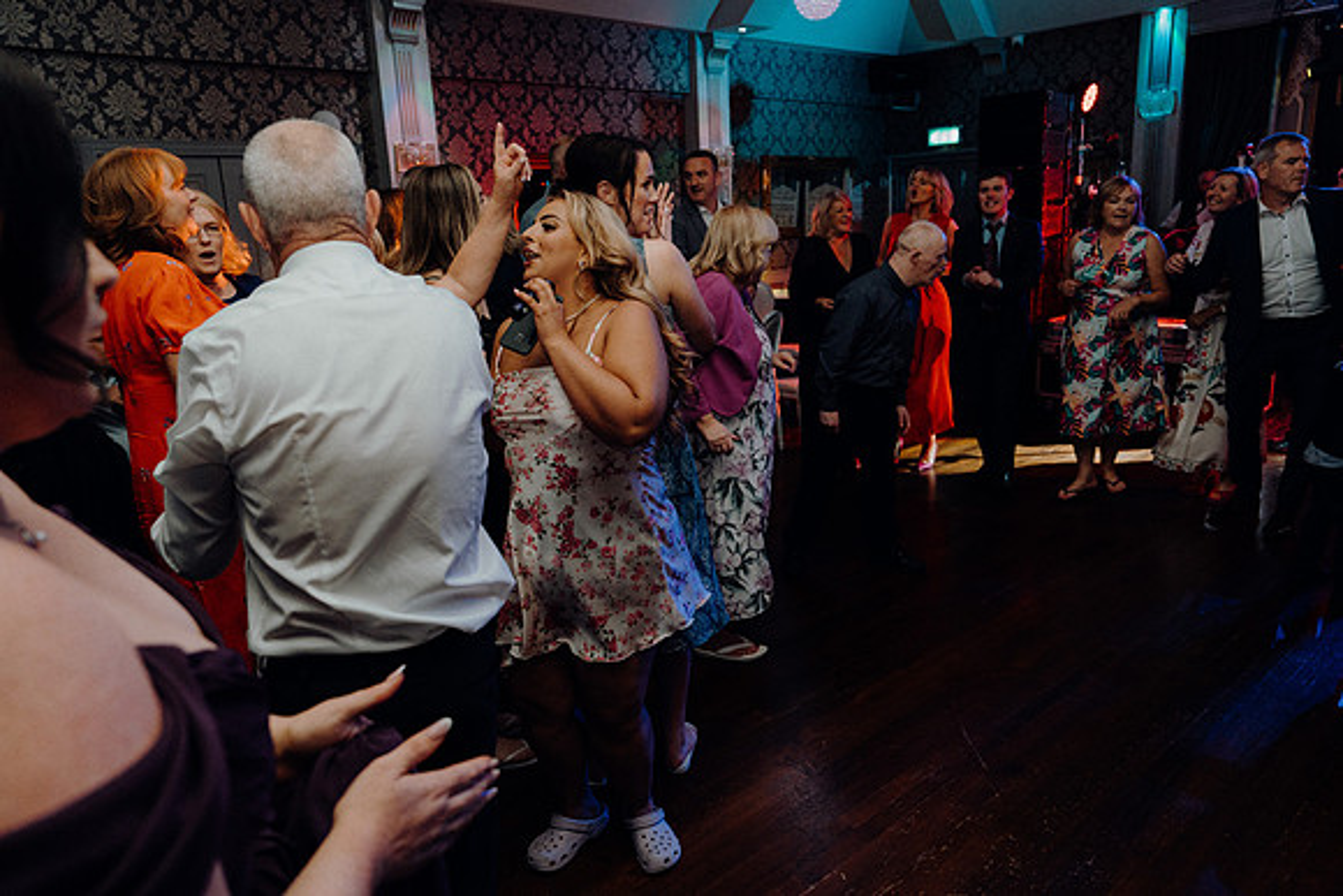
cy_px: 448
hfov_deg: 73.7
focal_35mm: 24
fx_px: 896
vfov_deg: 53.2
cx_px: 672
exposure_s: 1/160
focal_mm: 24
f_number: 3.5
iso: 2500
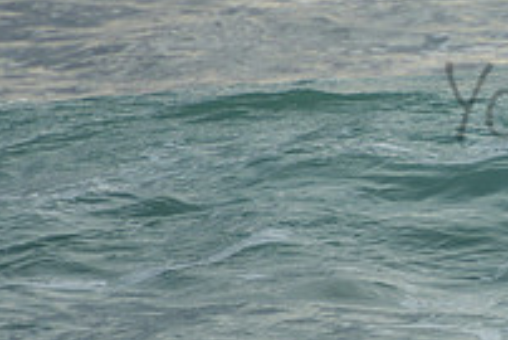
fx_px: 24288
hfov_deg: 1.2
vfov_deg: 0.8
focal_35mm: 1720
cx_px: 704
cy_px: 79
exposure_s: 1/400
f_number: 5.6
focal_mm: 400
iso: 125
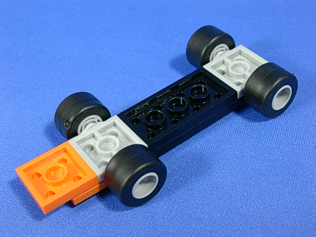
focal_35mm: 60
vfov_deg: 24.4
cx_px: 158
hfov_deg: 32.2
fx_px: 548
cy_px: 118
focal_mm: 9
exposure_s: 1/5.9
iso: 70
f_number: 3.4
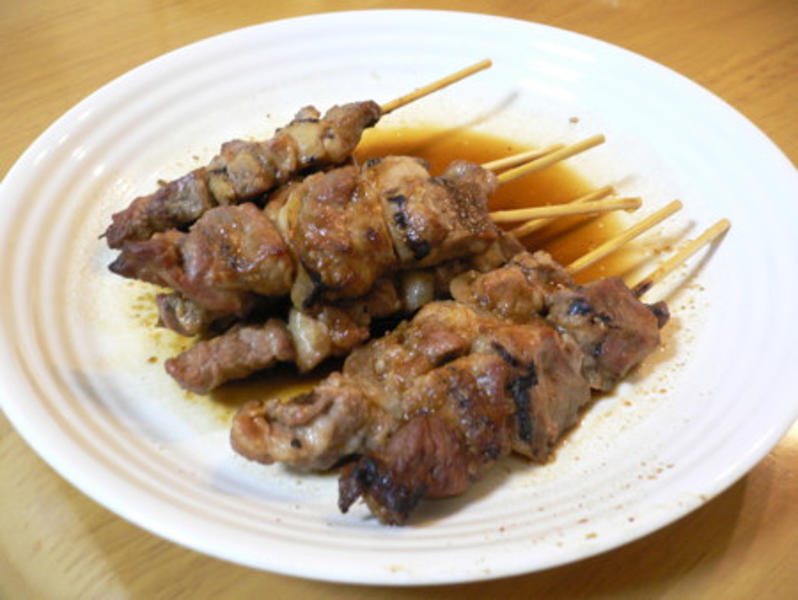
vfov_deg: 40.7
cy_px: 300
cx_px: 399
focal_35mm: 35
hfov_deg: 52.6
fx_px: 807
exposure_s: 1/10
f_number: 2.8
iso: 200
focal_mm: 5.8
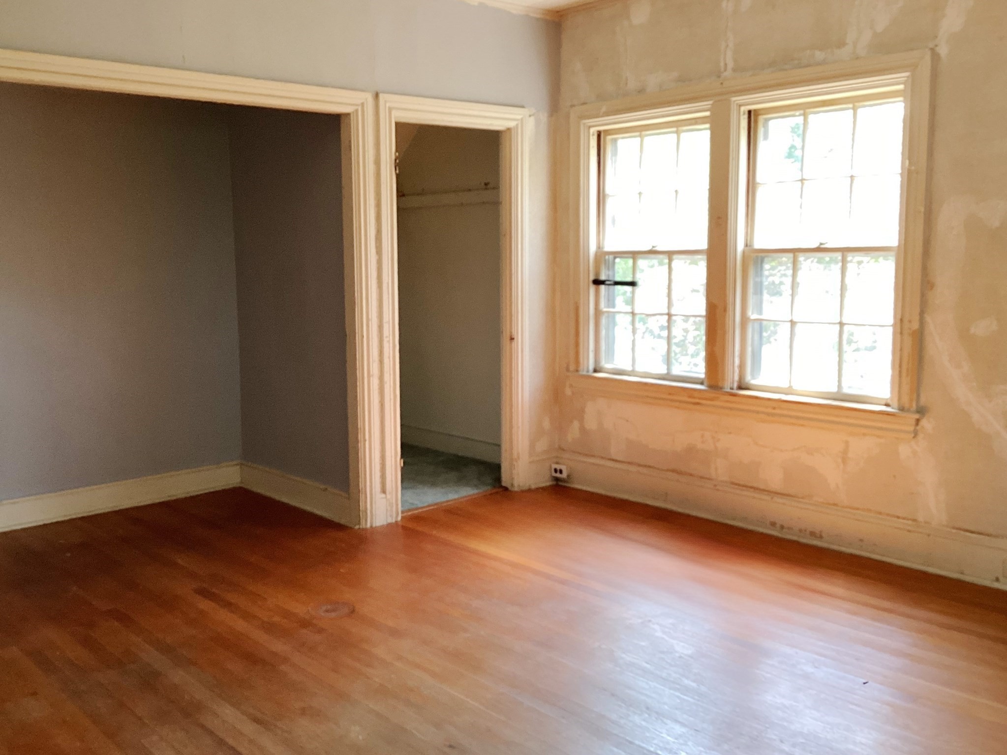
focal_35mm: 31
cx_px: 504
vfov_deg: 45.5
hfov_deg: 58.3
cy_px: 378
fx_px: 902
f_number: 2.4
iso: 100
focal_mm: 3.3
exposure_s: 1/60
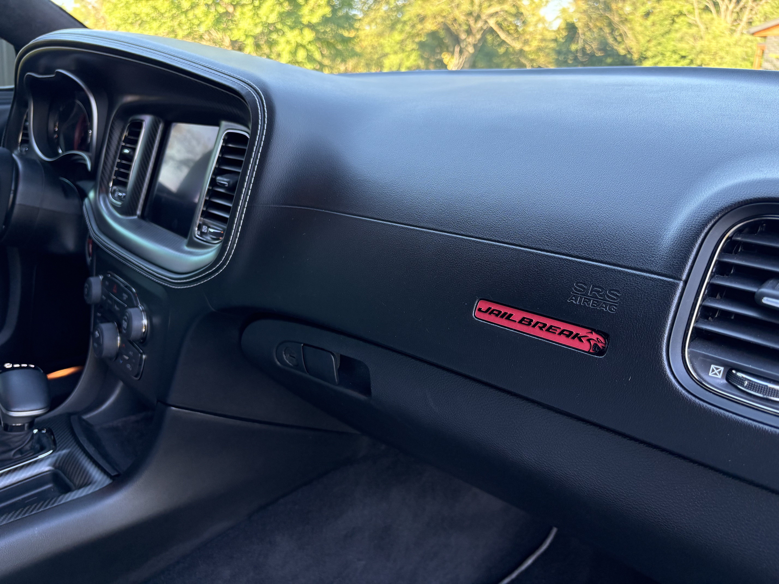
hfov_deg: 67.3
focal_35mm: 26
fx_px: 585
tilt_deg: -19.0
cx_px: 390
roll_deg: +0.5
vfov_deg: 53.1
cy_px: 292
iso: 125
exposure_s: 1/70
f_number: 1.6
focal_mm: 5.96
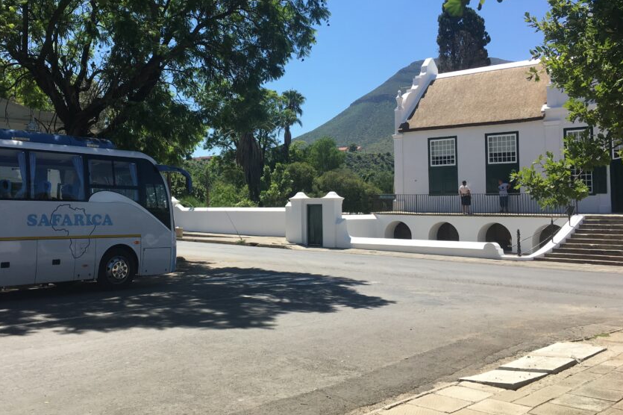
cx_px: 248
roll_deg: -0.1
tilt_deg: +3.7
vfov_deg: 35.8
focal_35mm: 37
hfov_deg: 51.6
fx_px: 640
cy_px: 165
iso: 25
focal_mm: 4.15
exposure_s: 1/1148
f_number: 2.2
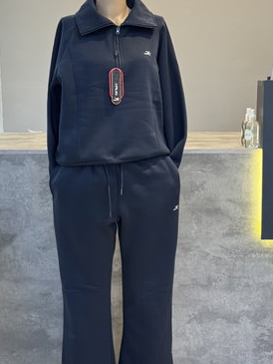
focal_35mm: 70
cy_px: 172
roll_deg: +1.2
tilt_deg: -9.5
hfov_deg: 21.0
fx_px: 736
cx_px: 133
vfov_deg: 27.8
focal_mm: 6.76
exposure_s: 1/50
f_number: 1.78
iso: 100
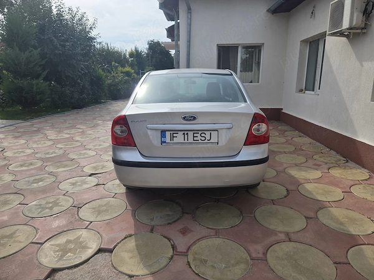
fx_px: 248
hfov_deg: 73.9
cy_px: 140
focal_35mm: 23
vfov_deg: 58.9
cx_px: 187
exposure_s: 1/5778
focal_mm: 6.3
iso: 80
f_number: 1.7
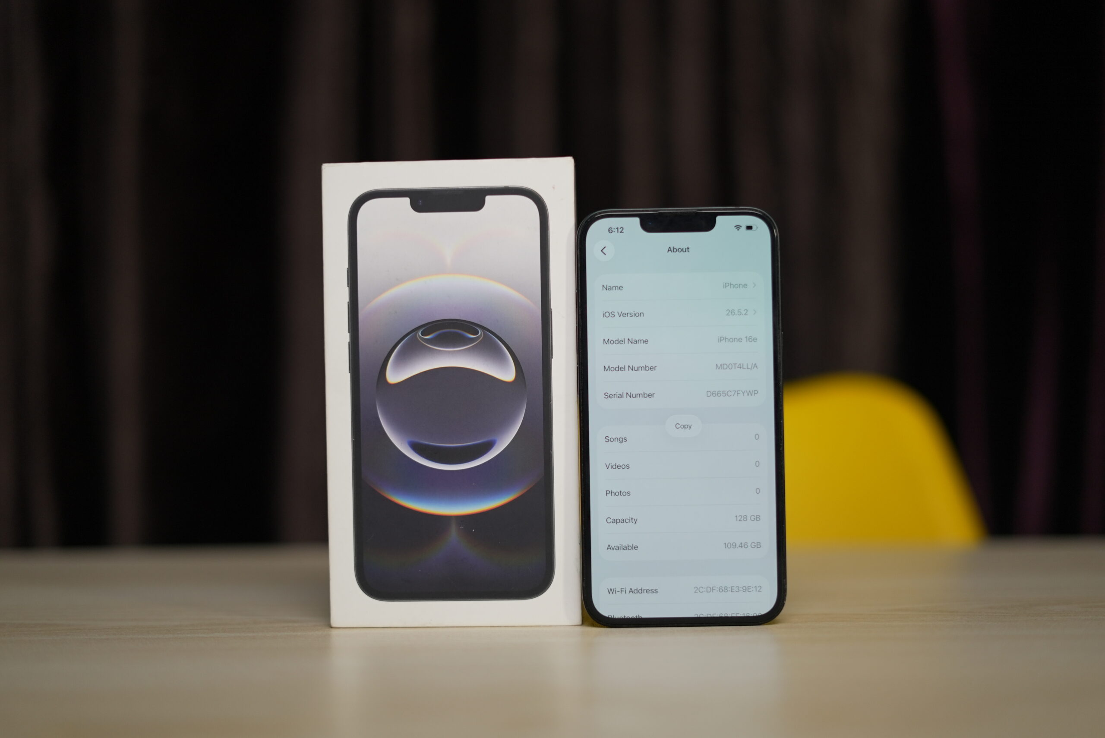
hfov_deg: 39.6
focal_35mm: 50
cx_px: 552
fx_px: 1536
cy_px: 369
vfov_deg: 27.0
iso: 500
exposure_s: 1/100
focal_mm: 50
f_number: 1.8
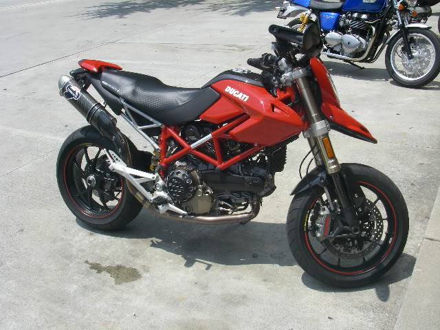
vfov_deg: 37.7
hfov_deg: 49.0
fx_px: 483
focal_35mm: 38
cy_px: 165
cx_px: 220
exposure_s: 1/200
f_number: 6.6
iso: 64
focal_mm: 6.3
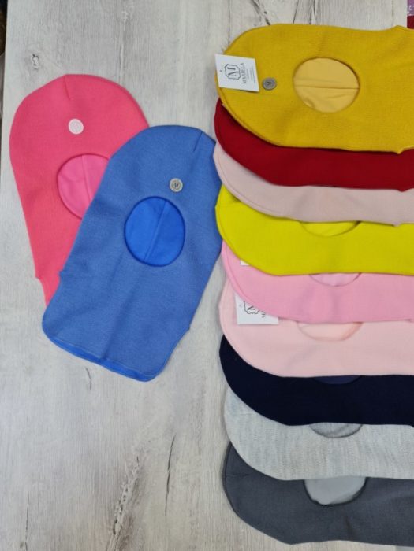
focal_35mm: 25
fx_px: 399
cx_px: 207
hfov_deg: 54.9
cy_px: 276
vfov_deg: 69.4
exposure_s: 1/100
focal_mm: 7
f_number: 1.8
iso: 125
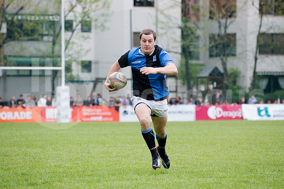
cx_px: 142
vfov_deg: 6.9
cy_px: 94
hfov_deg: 10.3
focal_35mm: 200
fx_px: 1578
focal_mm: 200
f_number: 5.3
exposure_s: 1/500
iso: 1600
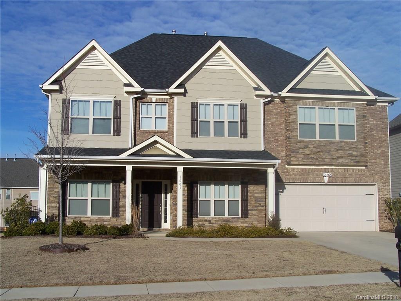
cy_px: 150
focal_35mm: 40
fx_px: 463
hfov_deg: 46.8
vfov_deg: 36.0
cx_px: 200
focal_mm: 6.7
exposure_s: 1/750
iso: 80
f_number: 5.6
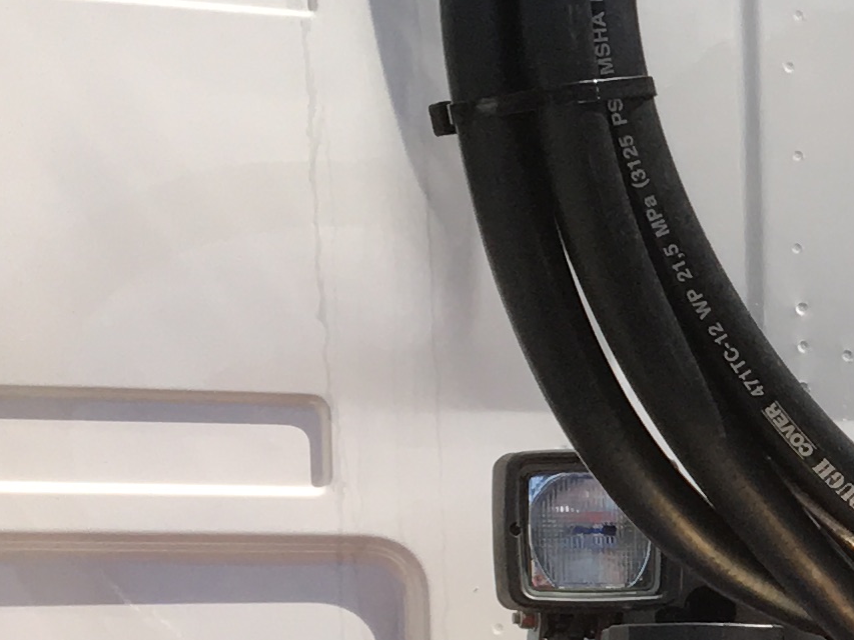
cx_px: 1388
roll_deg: +0.1
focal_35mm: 137
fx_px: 3380
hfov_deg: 13.3
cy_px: 759
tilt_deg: -0.6
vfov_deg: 10.7
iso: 40
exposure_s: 1/2198
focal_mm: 4.15
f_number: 2.2
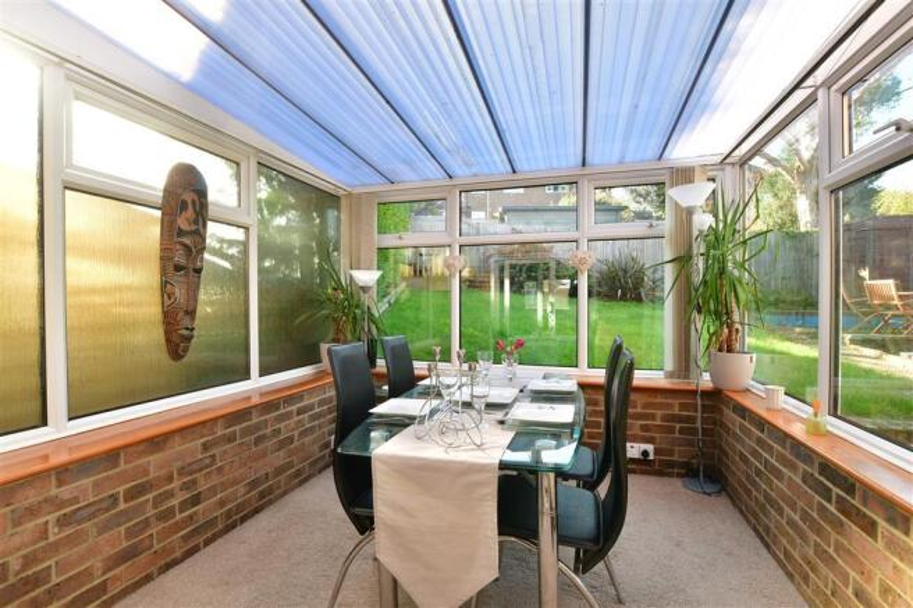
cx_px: 456
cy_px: 304
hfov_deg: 96.8
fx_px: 406
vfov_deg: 73.7
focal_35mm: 16
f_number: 7.1
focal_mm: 11
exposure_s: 1/80
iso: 400
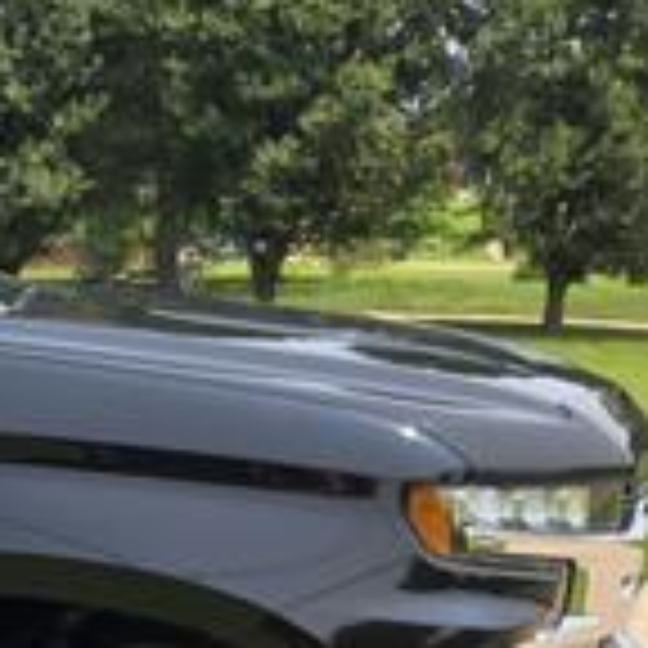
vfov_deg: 23.9
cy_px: 540
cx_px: -418
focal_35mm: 71
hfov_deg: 19.8
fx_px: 1504
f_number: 1.8
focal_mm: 5.4
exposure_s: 1/807
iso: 25
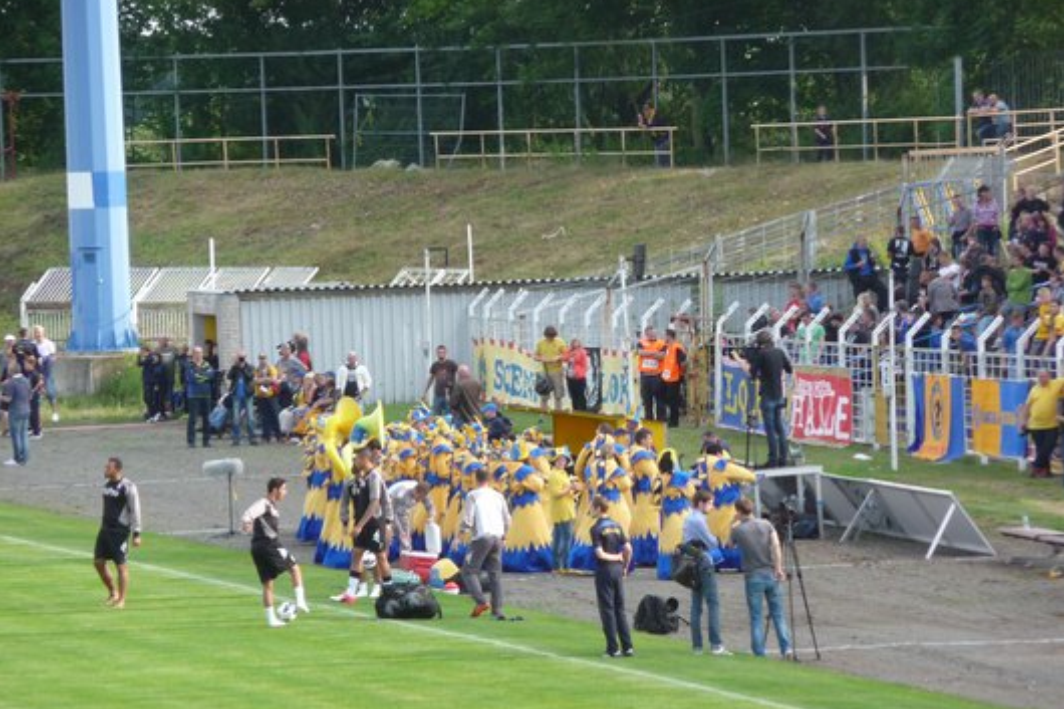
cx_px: 531
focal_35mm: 293
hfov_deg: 7.0
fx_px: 8657
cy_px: 356
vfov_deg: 4.7
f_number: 4.9
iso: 125
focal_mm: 47
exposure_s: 1/125
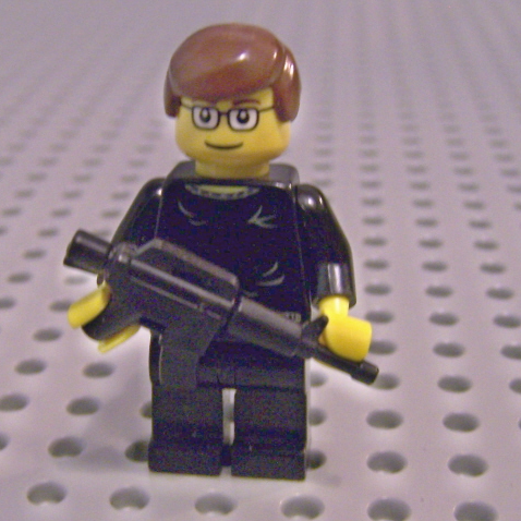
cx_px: 228
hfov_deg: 37.5
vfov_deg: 37.6
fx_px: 766
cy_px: 260
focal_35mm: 45
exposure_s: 1/8
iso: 140
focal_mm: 6.3
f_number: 2.8
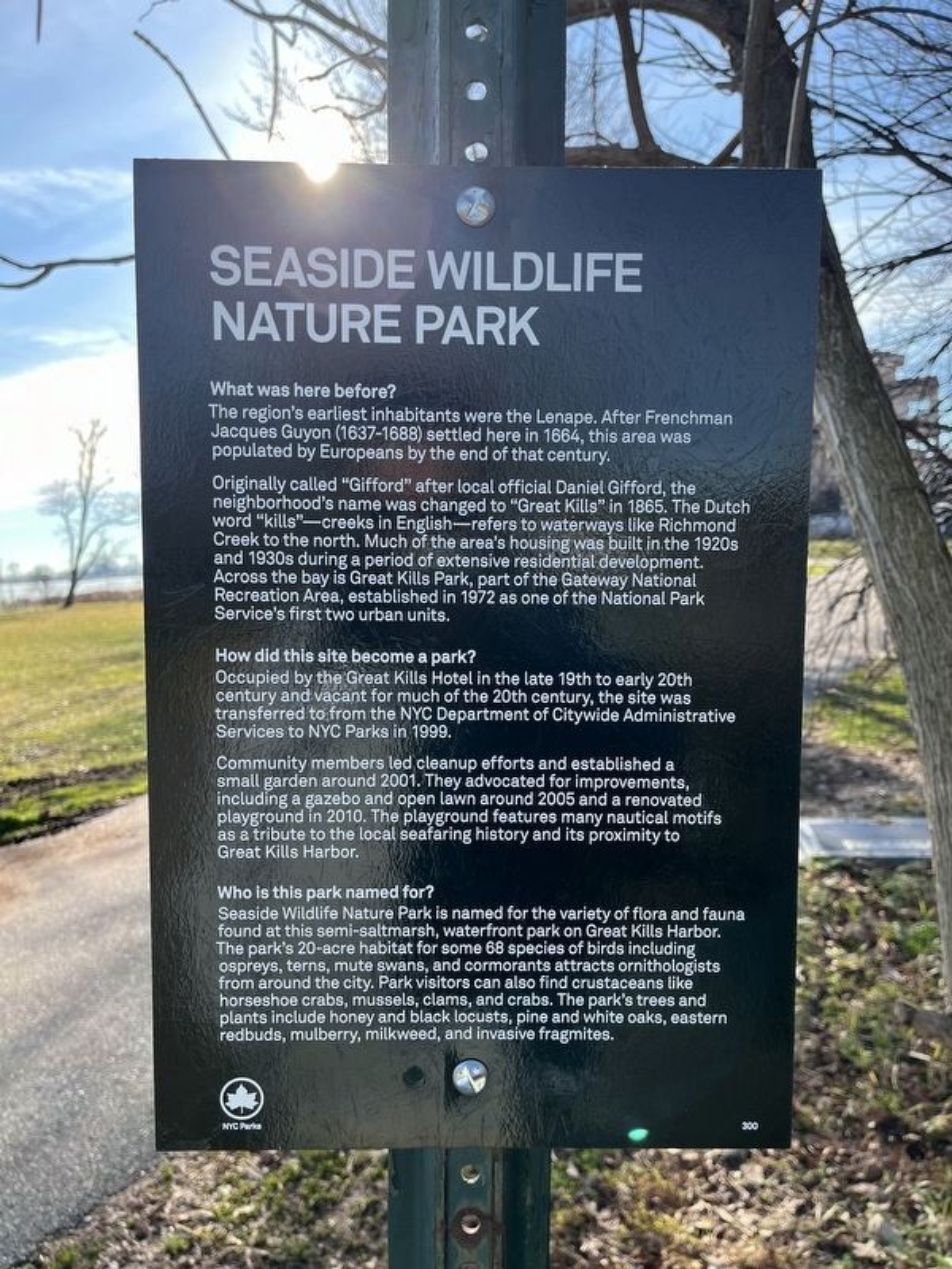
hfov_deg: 53.1
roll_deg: +2.4
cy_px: 634
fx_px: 953
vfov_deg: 67.3
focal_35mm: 26
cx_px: 476
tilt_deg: -6.6
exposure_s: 1/913
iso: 50
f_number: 1.6
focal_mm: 5.1
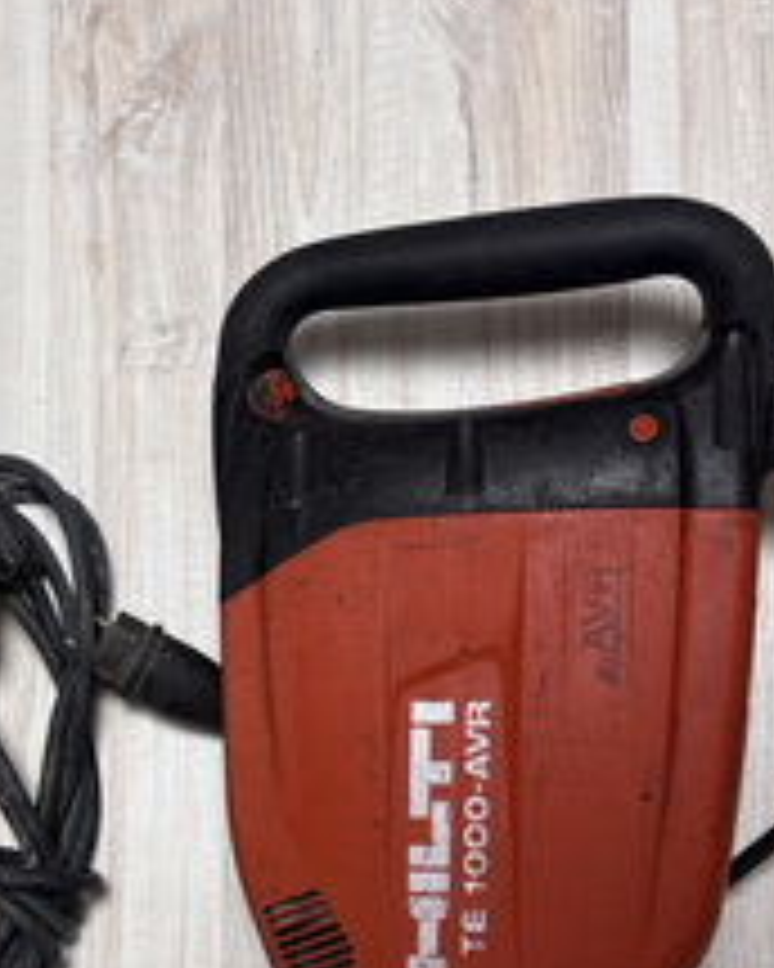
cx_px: 101
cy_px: 887
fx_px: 1689
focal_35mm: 59
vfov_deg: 30.4
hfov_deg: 25.1
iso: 80
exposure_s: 1/50
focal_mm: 5.96
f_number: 1.6
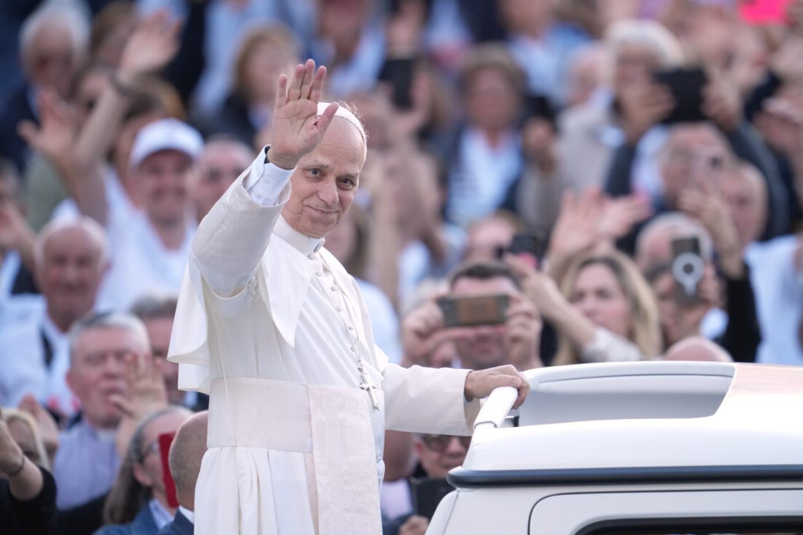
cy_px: 277
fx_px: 13538
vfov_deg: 2.3
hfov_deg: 3.4
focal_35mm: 607
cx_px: 427
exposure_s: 1/500
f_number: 4
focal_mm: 560
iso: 1000
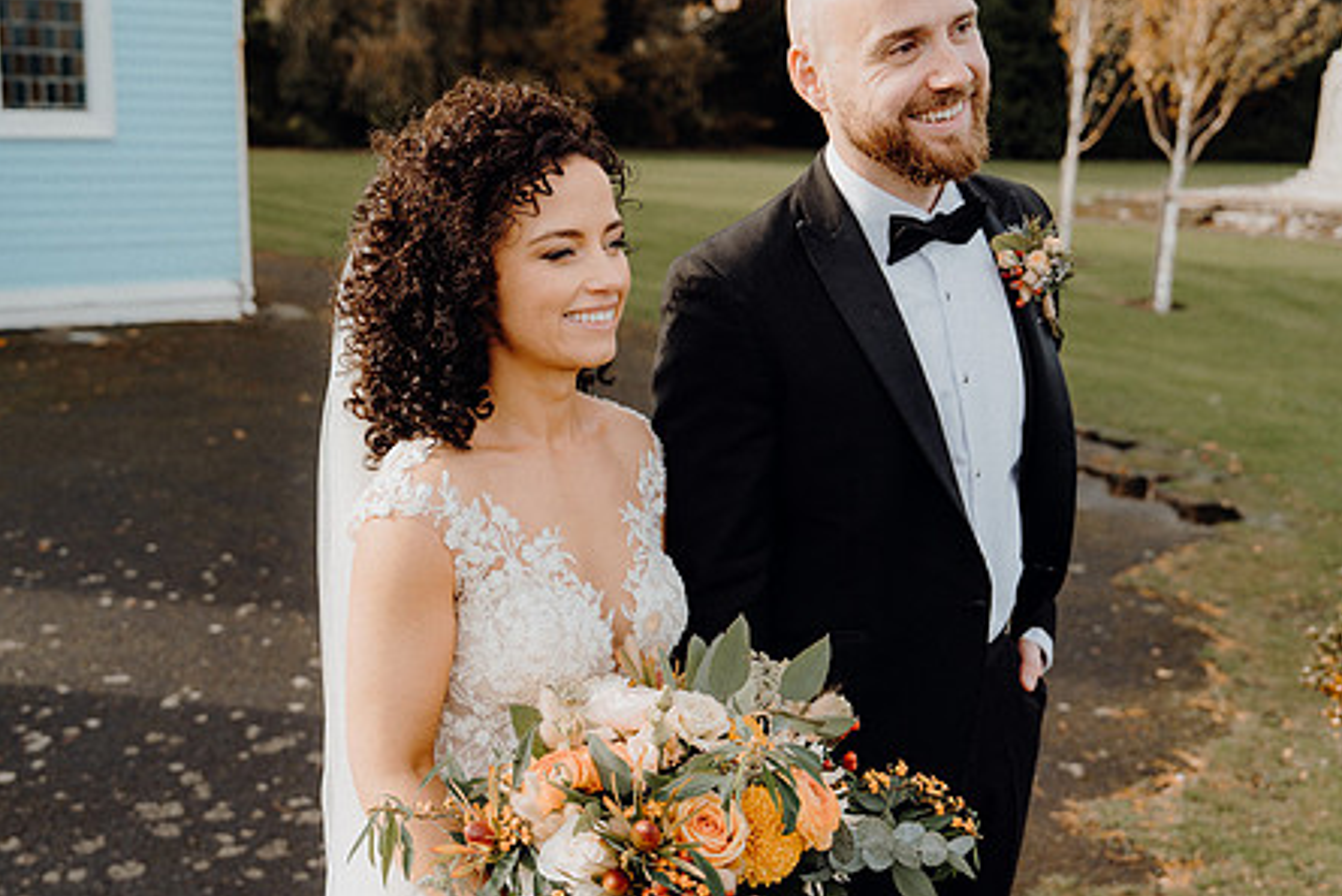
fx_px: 1603
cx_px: 600
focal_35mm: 43
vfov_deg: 31.2
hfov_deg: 45.4
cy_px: 406
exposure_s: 1/500
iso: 125
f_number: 3.5
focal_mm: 33
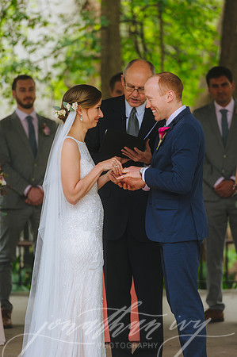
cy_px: 178
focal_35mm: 200
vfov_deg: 10.3
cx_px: 118
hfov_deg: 6.9
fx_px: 1979
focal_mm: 200
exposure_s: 1/400
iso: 400
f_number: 2.8
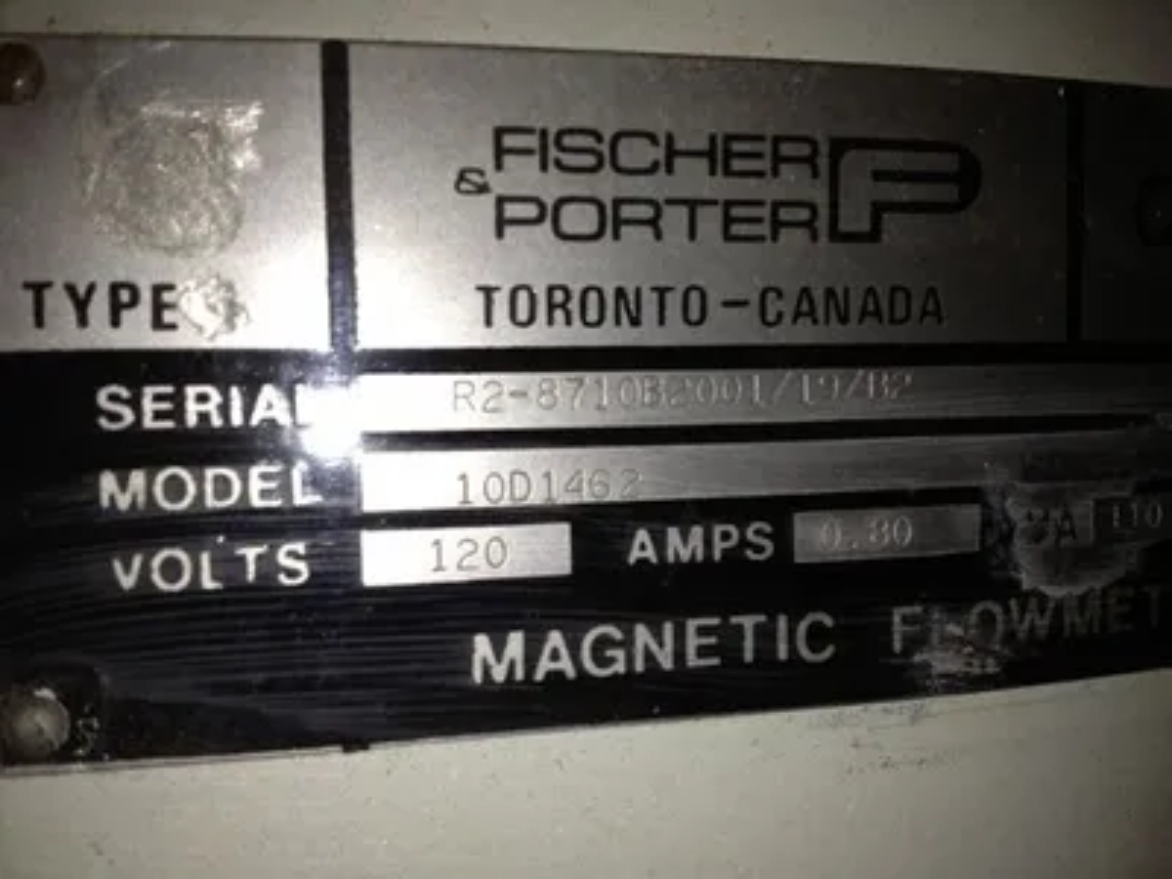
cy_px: 440
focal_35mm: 35
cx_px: 586
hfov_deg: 52.6
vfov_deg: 40.7
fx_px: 1185
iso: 50
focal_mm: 4.28
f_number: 2.4
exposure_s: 1/375
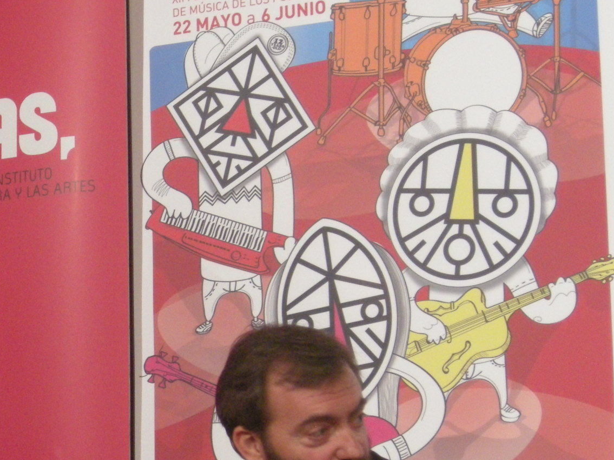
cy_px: 365
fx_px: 2430
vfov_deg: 10.8
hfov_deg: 14.1
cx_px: -51
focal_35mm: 137
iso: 400
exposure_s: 1/11.7
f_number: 3.5
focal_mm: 12.9
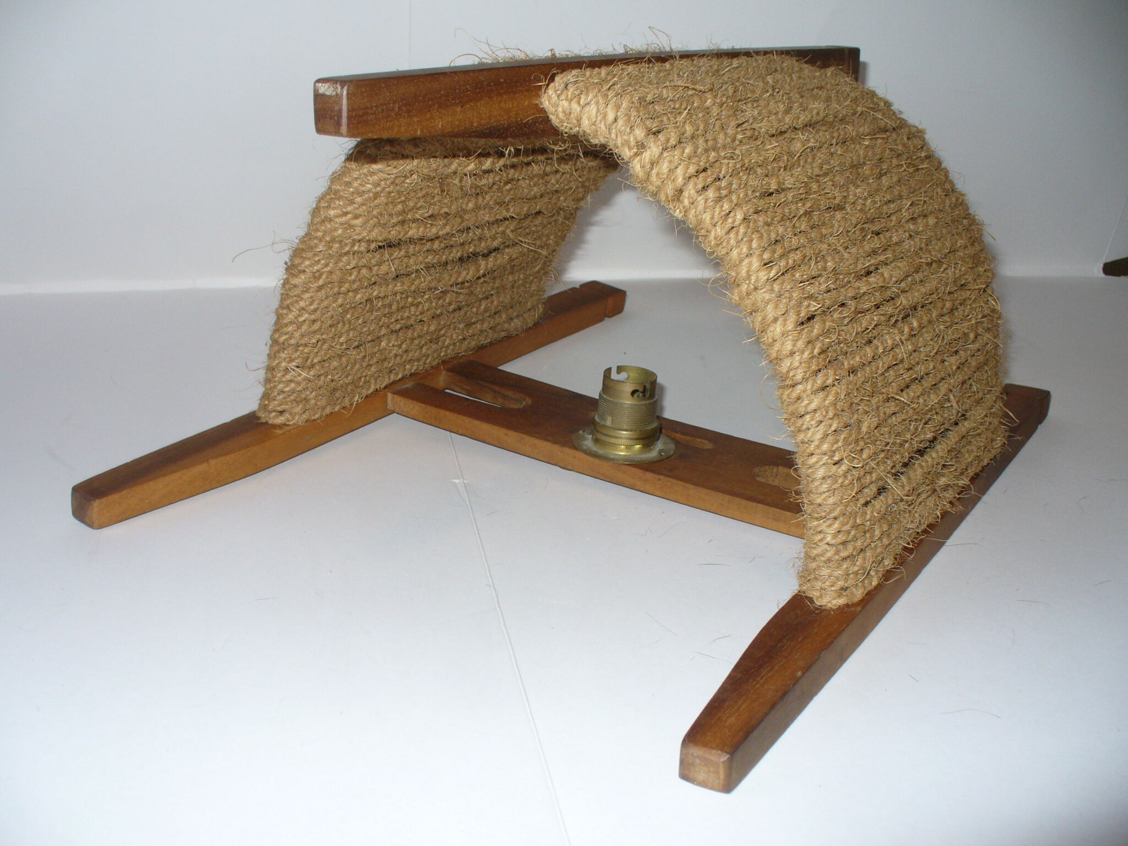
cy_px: 423
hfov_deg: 50.1
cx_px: 564
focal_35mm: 37
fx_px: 1206
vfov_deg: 38.7
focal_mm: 6.1
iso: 100
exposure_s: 1/30
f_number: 2.8
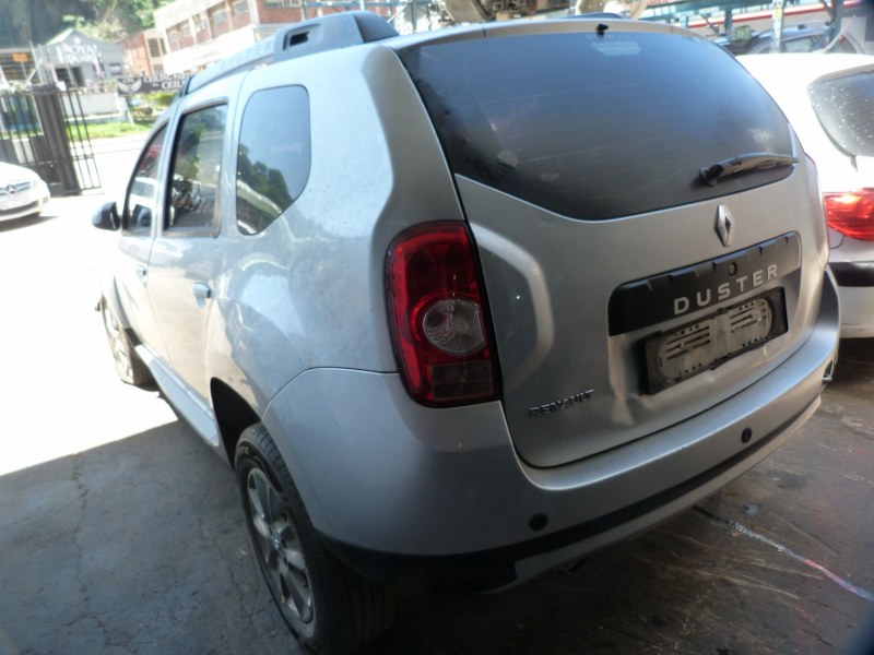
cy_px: 328
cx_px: 437
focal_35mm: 25
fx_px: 631
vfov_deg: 54.9
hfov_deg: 69.4
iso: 125
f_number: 2.8
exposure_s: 1/100
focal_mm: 4.5
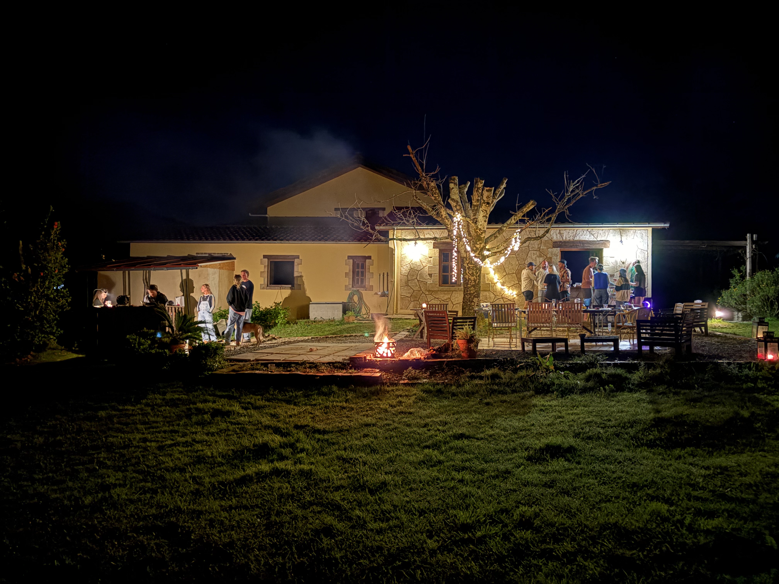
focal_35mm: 26
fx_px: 585
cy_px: 292
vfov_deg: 53.1
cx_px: 390
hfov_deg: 67.3
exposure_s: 1/5
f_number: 1.6
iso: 2000
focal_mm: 5.96
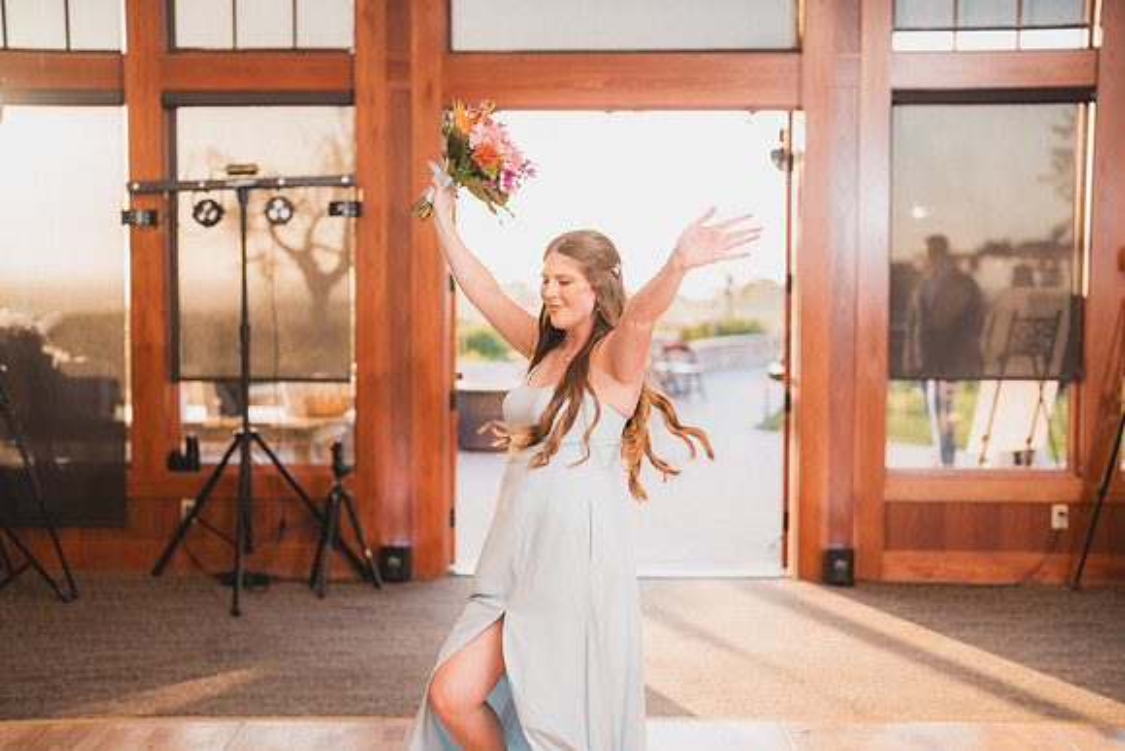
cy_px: 376
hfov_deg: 39.6
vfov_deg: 27.0
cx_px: 562
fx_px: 1563
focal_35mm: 50
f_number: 1.8
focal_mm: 50
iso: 125
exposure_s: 1/250
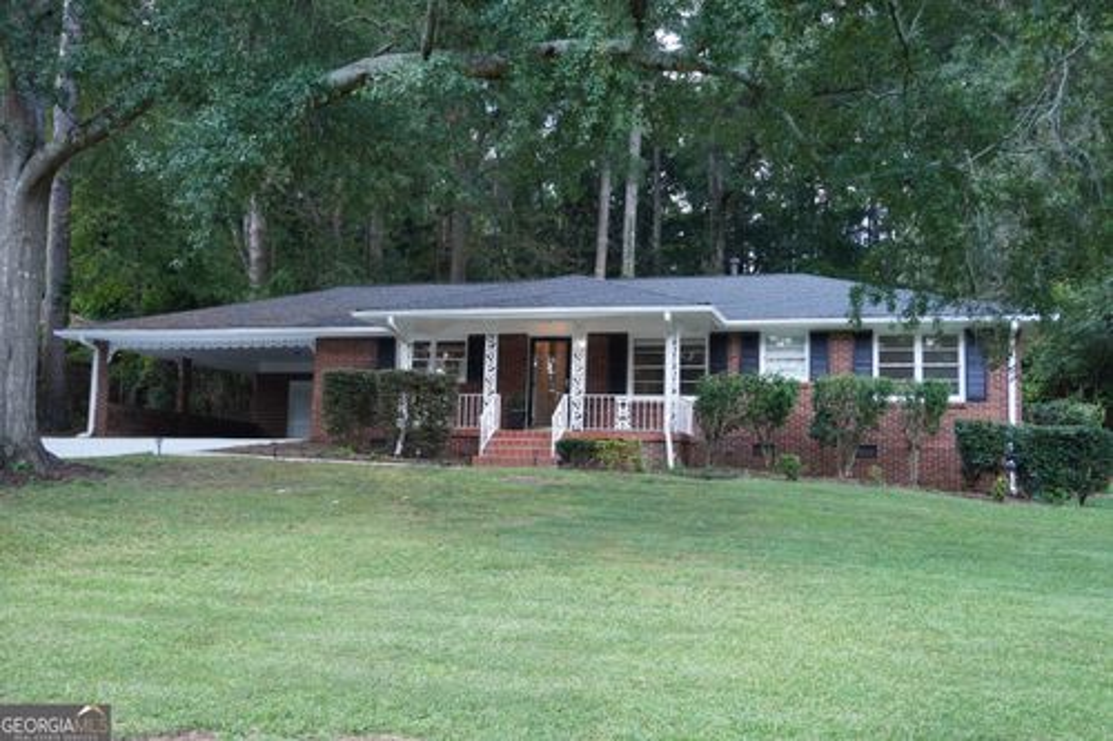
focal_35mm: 38
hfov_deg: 51.3
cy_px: 370
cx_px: 556
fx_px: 1159
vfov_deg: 35.5
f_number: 4.5
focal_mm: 25
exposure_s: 1/160
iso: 250
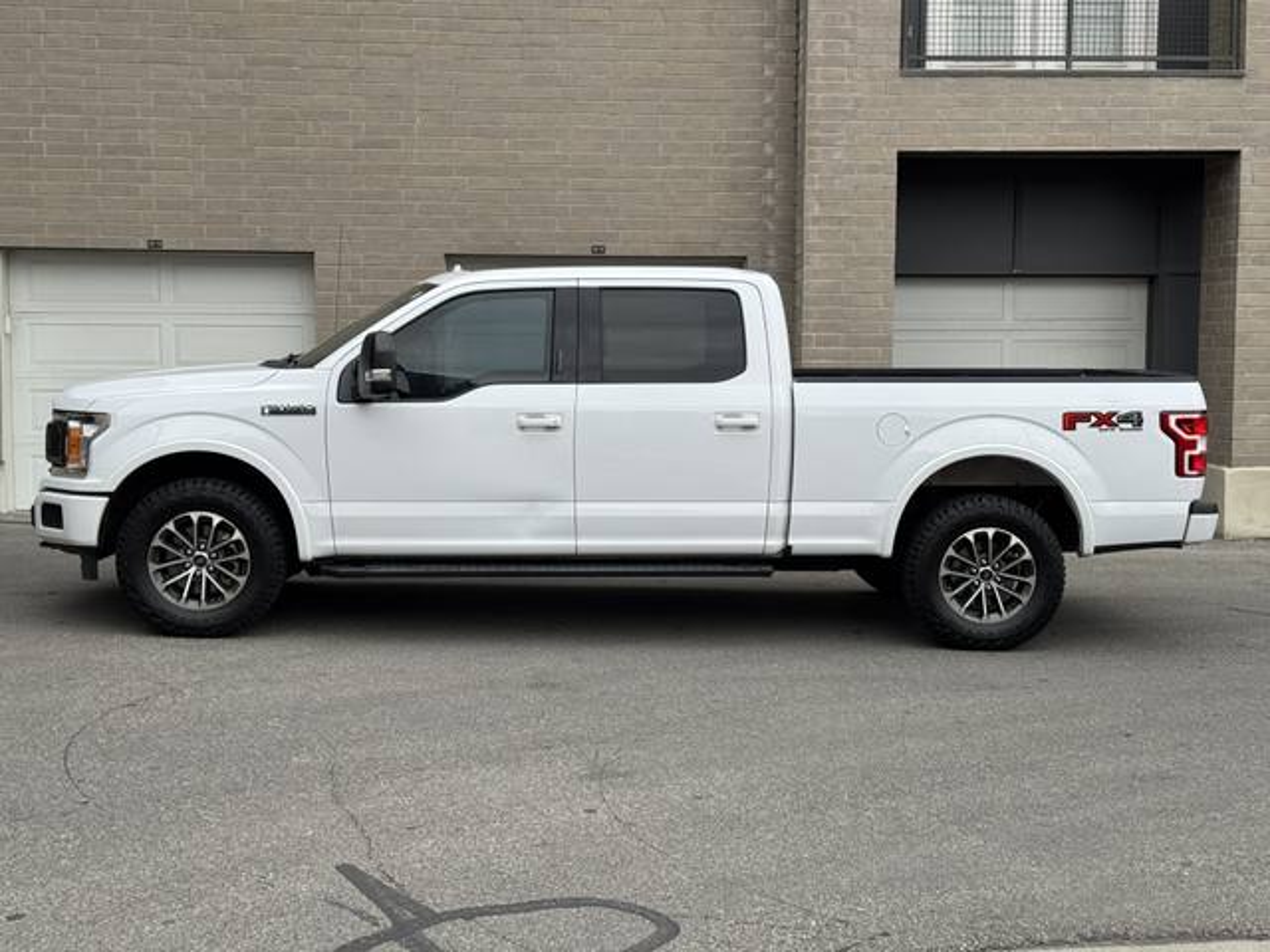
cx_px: 635
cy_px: 476
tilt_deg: -0.5
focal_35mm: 48
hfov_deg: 39.7
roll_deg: -0.6
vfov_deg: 30.3
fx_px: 1761
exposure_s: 1/1215
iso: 64
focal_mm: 6.76
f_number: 1.78
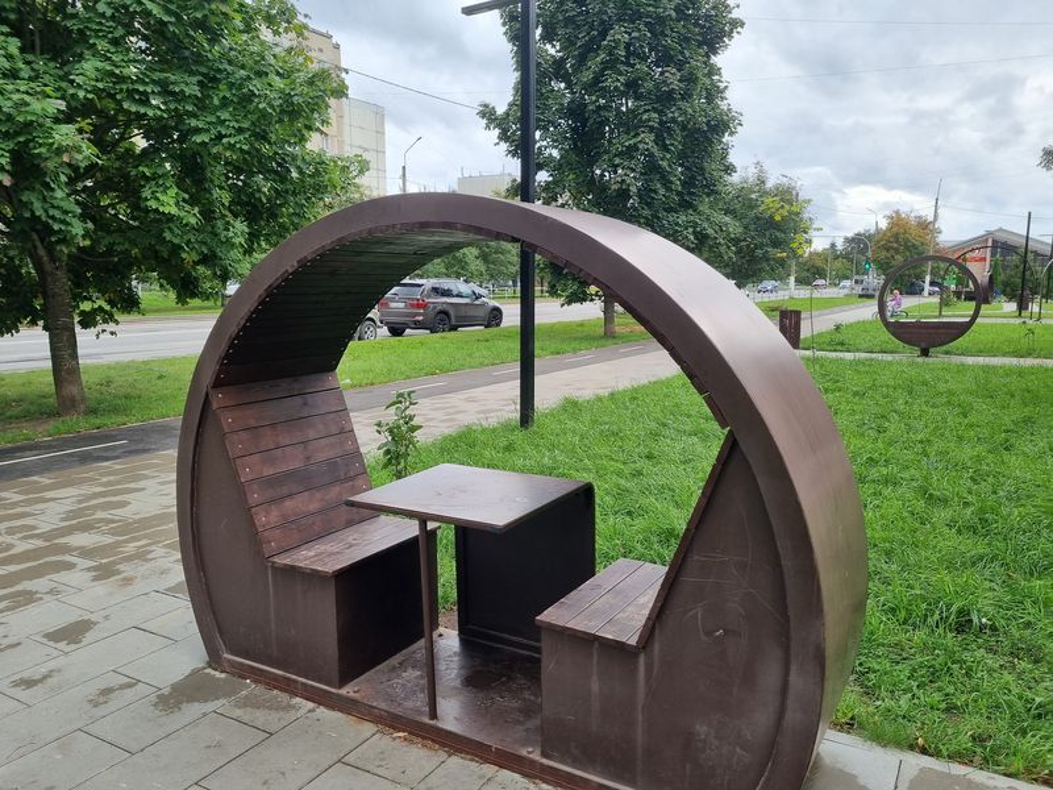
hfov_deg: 67.3
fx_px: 791
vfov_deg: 53.1
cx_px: 526
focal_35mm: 26
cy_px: 395
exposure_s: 1/634
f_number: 1.8
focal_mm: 5.4
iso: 50
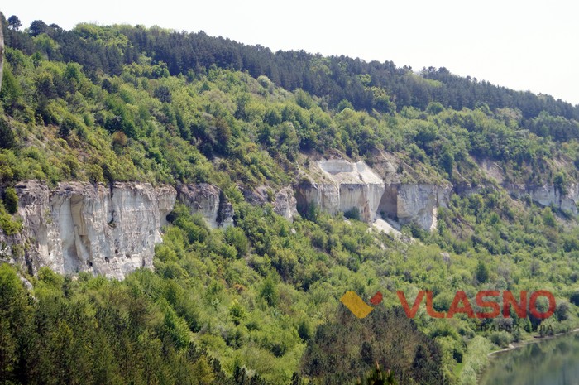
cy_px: 192
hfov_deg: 27.0
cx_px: 290
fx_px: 1205
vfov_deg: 18.1
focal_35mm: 75
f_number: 9
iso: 100
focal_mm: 50
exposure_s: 1/125
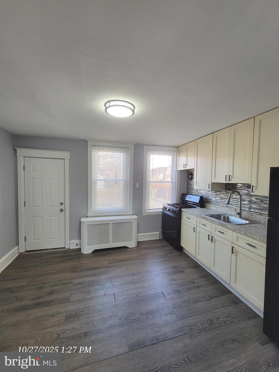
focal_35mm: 13
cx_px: 140
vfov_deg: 106.2
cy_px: 186
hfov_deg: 89.9
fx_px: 140
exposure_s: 1/60
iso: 100
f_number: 2.2
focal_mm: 2.2
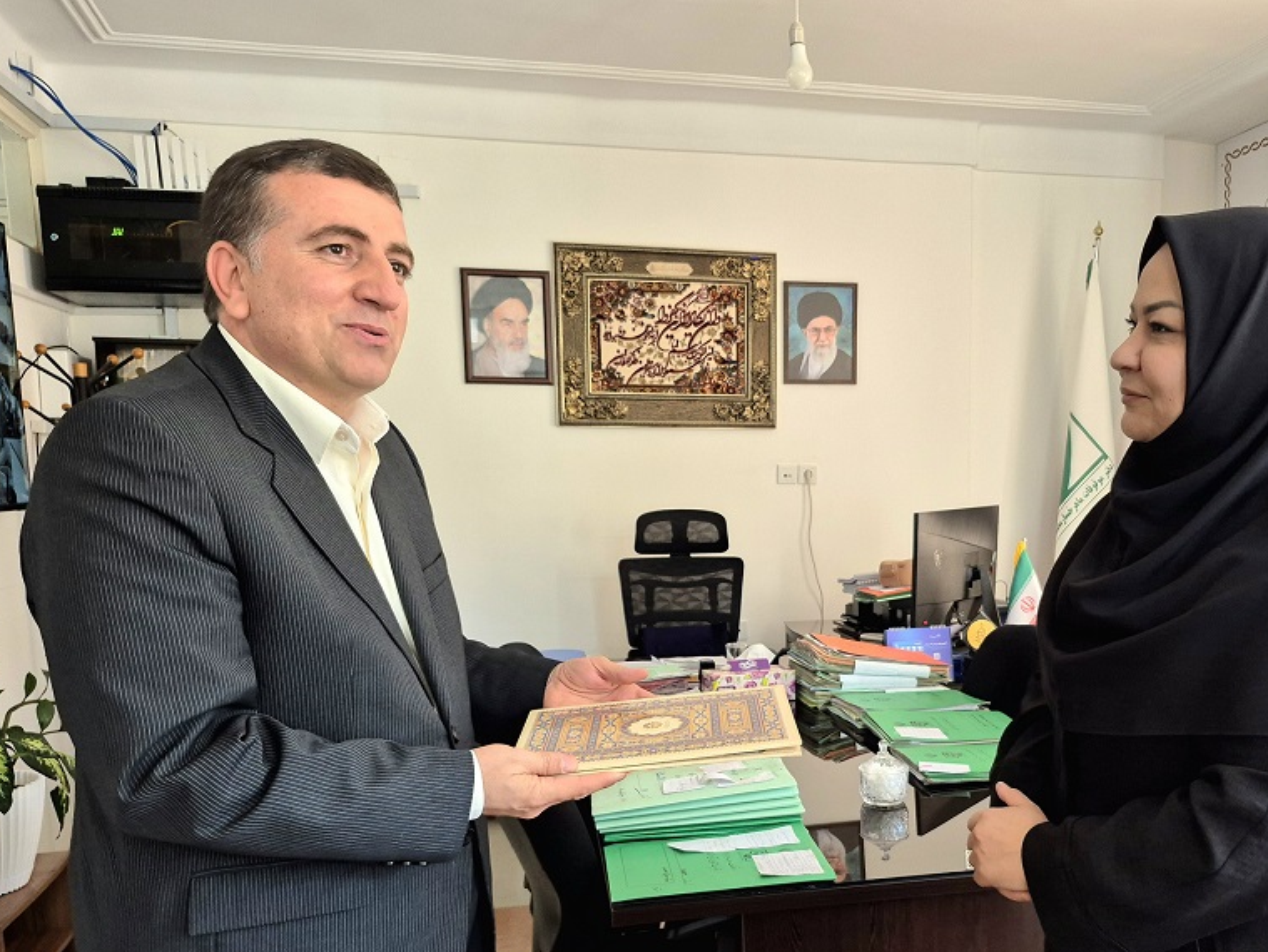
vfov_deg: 46.3
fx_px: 1099
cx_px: 722
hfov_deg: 59.7
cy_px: 607
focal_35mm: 30
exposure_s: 1/182
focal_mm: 5.4
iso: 200
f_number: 1.8
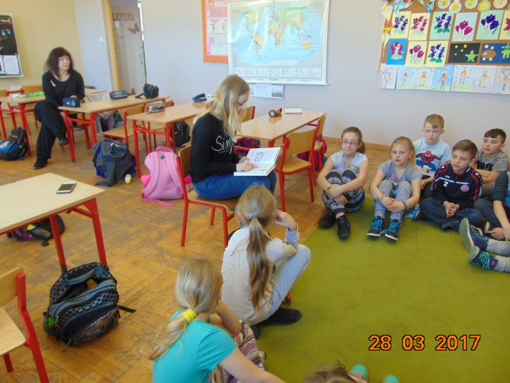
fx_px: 368
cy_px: 192
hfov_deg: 69.4
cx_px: 255
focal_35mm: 25
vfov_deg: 54.9
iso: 100
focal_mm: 4.5
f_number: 3
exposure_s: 1/30
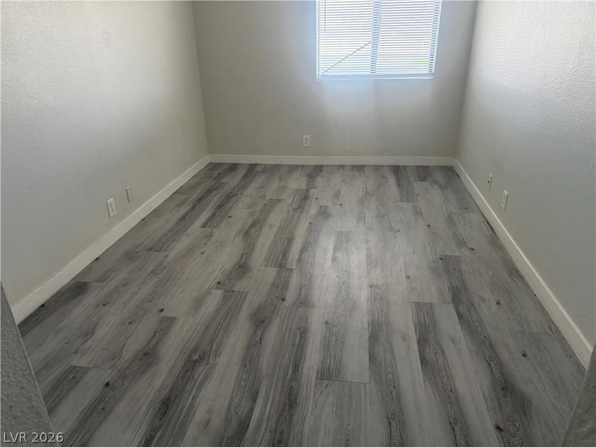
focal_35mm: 24
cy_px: 224
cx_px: 298
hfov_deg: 71.6
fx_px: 413
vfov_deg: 56.8
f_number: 1.78
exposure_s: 1/86
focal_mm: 6.76
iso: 200
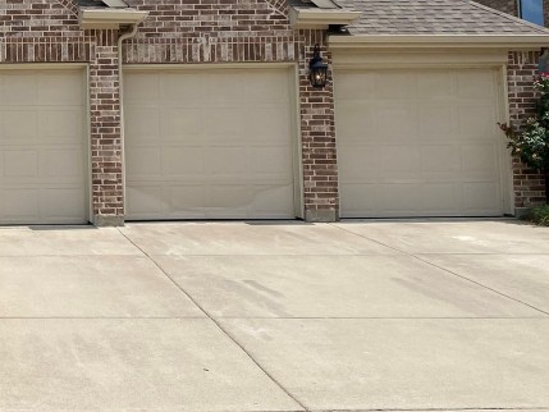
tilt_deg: +5.0
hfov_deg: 29.2
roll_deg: +0.7
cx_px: 0
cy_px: 84
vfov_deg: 23.3
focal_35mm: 62
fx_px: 984
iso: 32
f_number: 1.8
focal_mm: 4.25
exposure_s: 1/3731
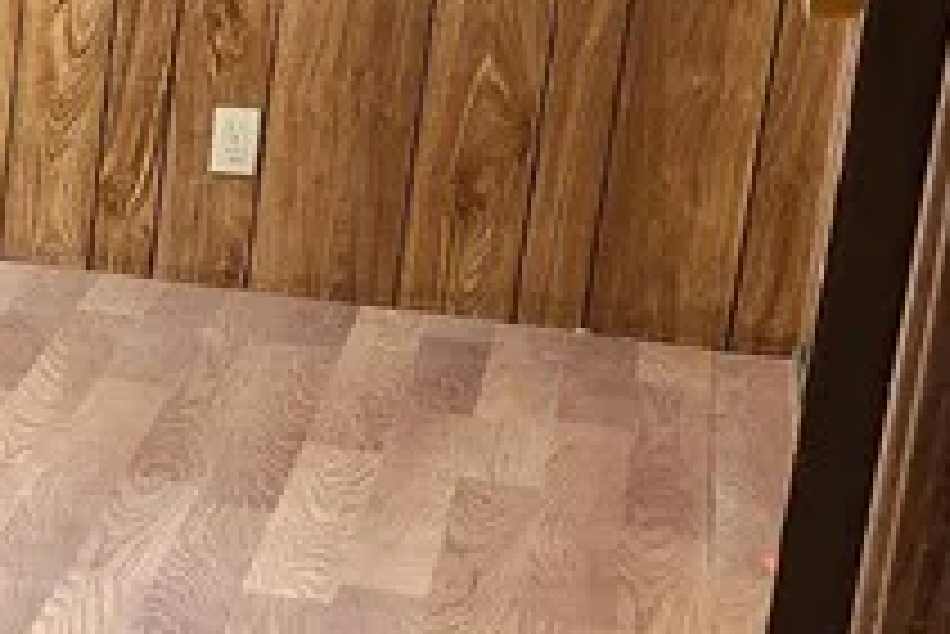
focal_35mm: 116
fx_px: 3063
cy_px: 220
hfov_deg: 14.5
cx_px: -973
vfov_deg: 11.8
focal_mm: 5.4
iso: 200
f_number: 1.8
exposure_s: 1/120
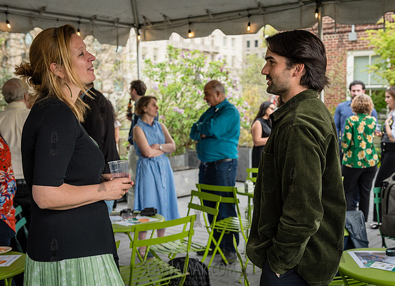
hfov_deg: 39.7
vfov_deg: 29.5
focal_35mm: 48
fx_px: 544
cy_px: 155
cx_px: 233
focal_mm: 42
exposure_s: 1/400
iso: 640
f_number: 4
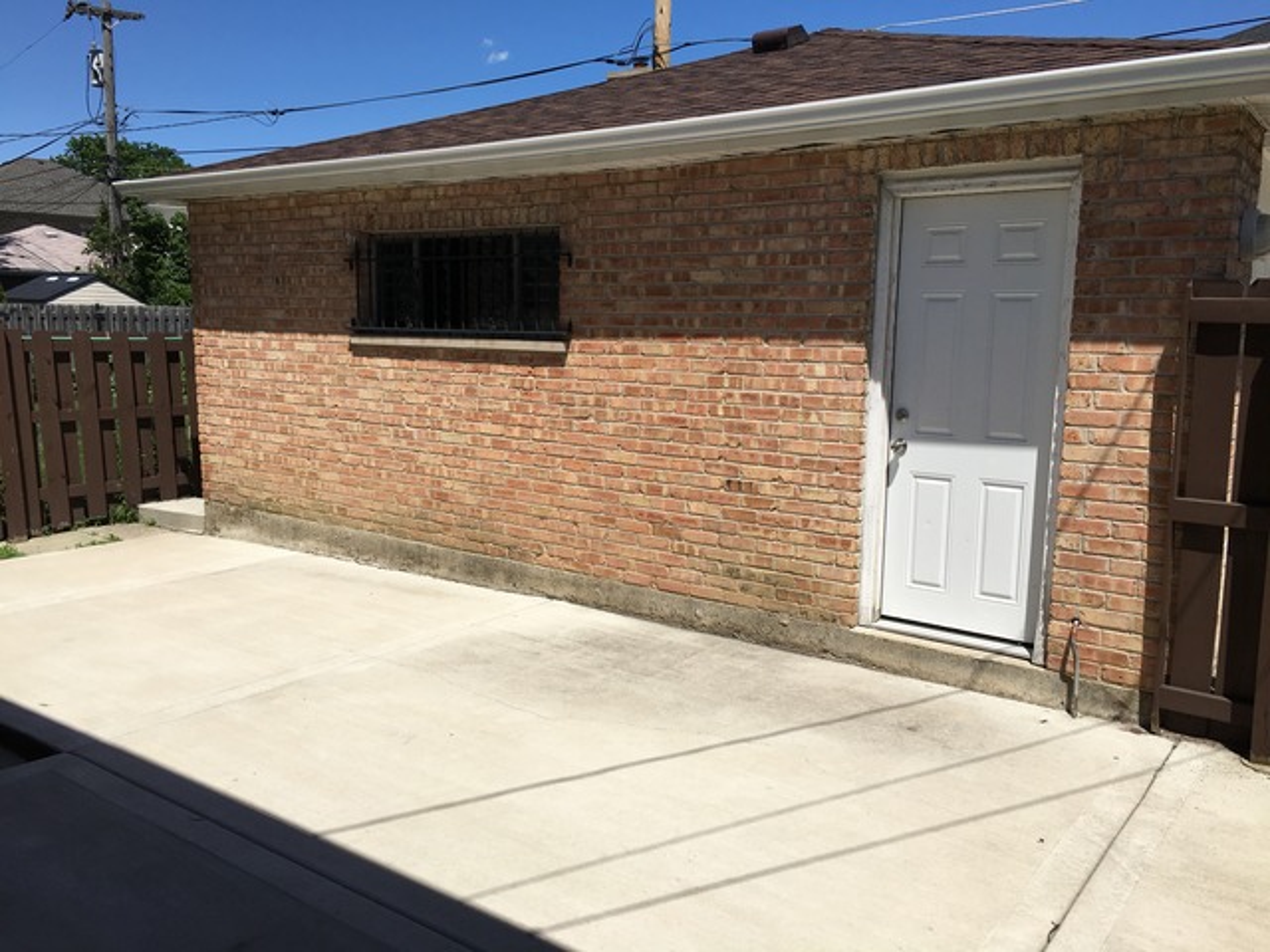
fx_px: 1064
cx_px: 635
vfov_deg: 48.2
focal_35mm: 29
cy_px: 476
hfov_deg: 61.7
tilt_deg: -7.5
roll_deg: -0.1
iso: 25
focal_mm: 4.15
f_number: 2.2
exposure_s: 1/2404
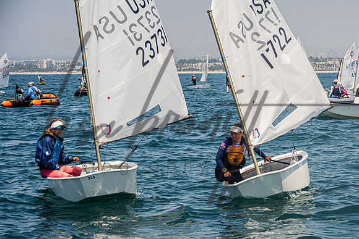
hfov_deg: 20.0
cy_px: 154
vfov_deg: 13.4
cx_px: 231
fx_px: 1015
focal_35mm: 102
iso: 250
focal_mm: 79
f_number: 6
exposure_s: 1/1250
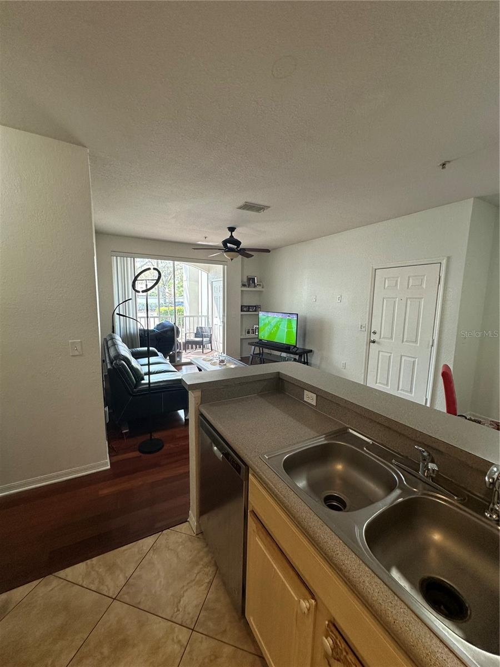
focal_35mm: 14
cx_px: 250
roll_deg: -1.3
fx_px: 270
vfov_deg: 102.1
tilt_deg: -7.6
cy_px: 334
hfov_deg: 85.7
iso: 160
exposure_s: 1/120
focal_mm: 2.22
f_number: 2.2
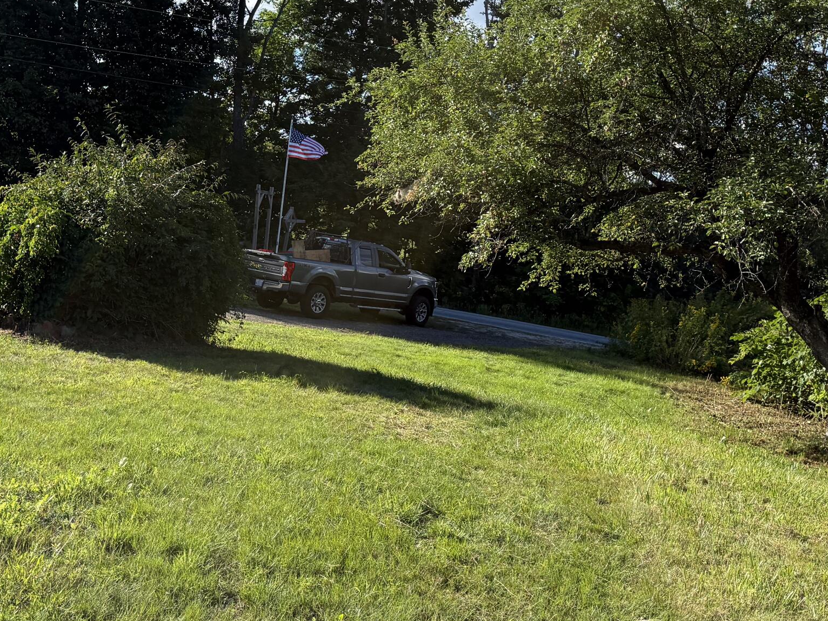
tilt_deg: +7.2
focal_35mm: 47
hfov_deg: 40.0
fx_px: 1124
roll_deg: -2.7
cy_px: 186
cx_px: 287
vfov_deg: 30.6
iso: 100
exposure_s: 1/3584
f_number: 1.78
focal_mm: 6.76
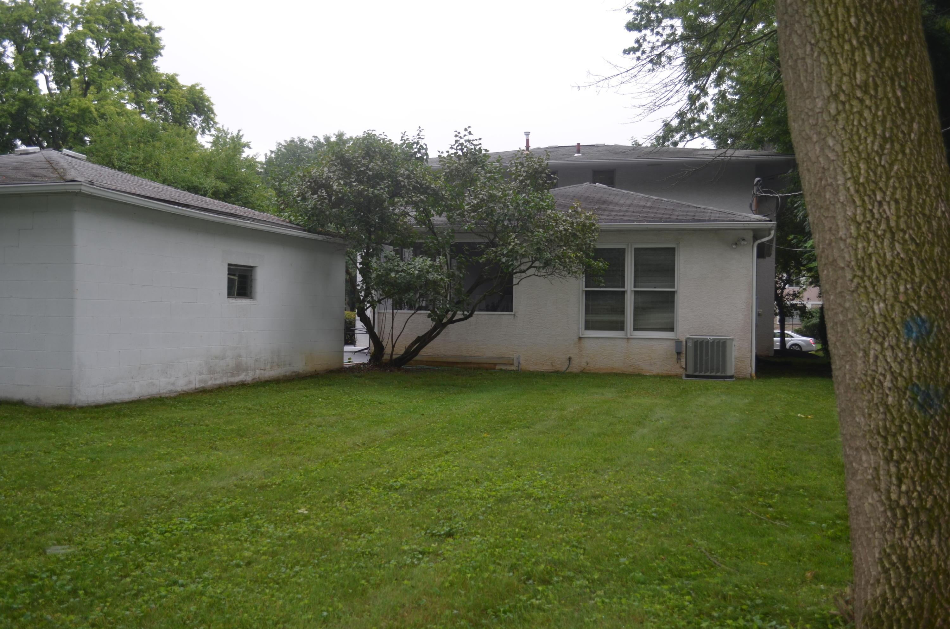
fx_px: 948
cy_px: 314
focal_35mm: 36
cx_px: 475
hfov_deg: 53.2
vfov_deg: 36.7
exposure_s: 1/200
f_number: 5
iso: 100
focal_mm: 24
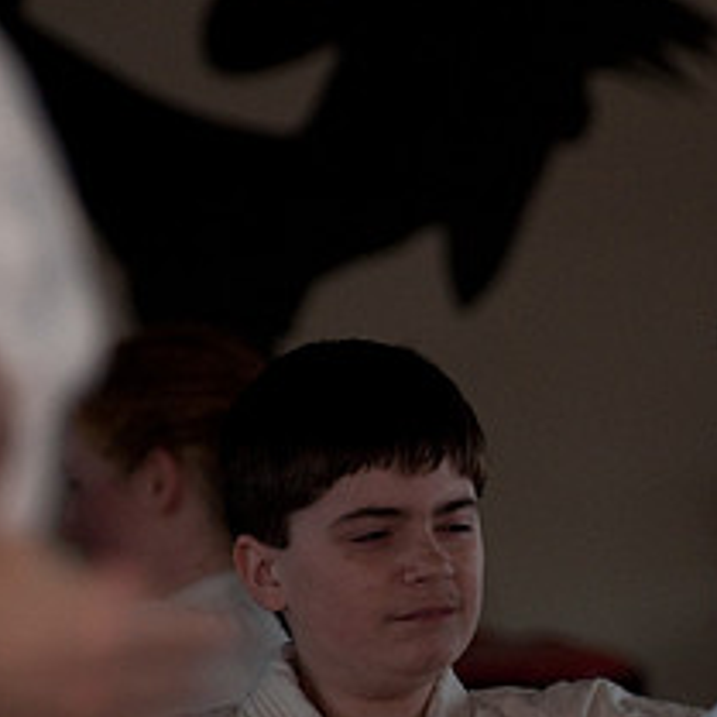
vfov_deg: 2.7
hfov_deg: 2.7
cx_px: 621
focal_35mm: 654
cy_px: 640
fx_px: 15330
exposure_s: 1/200
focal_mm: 185
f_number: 5
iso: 800
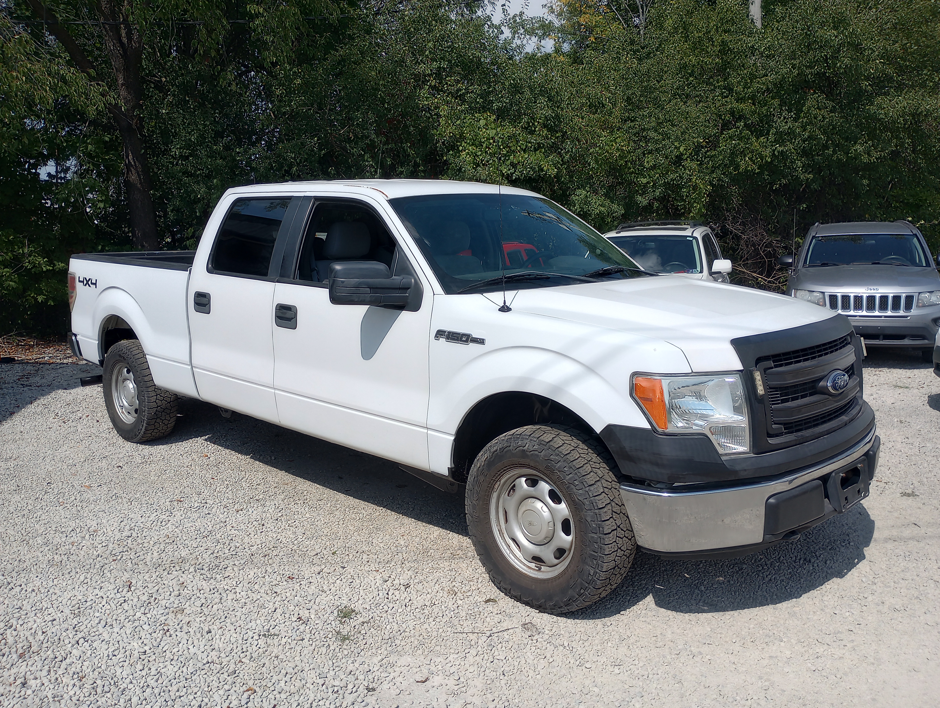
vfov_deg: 49.9
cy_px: 354
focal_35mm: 28
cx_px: 470
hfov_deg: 63.4
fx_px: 761
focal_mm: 4.27
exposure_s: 1/1114
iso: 112
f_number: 1.8
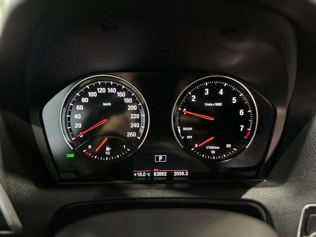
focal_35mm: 24
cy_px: 118
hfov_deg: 71.6
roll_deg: -0.9
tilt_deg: -20.8
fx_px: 219
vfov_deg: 56.8
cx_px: 158
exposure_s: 1/25
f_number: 1.78
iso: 1600
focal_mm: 6.86
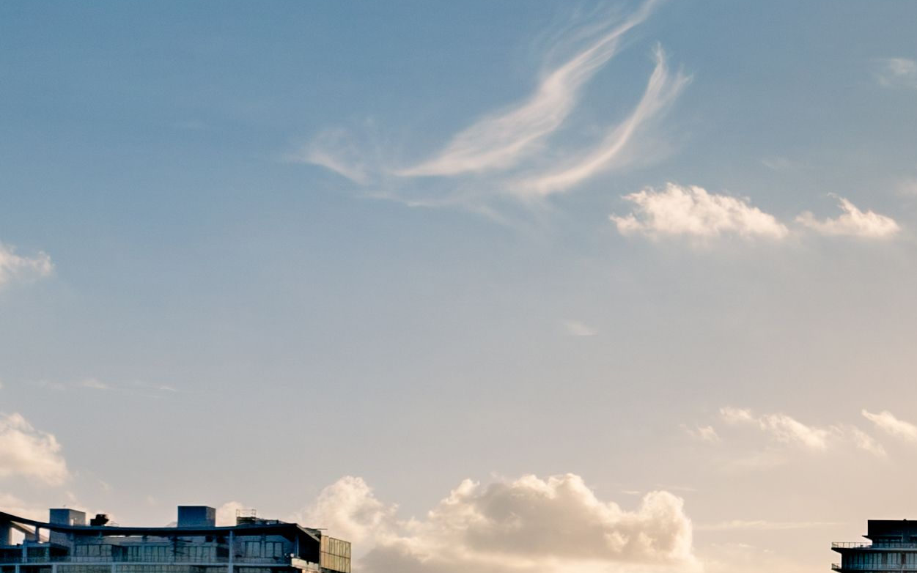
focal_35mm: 107
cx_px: 1425
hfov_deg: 17.3
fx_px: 2674
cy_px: 813
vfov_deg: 11.8
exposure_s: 1/1600
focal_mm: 12.29
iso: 320
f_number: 2.8
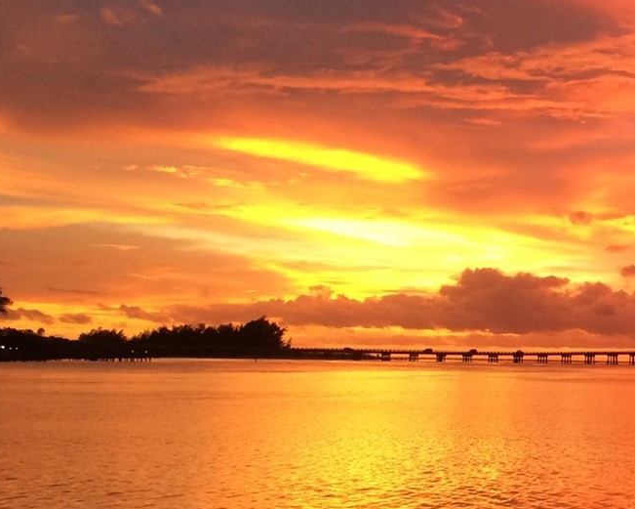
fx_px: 1353
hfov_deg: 24.6
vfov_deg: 21.3
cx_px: 696
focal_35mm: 72
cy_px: 234
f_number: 2.2
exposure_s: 1/30
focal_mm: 4.12
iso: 80
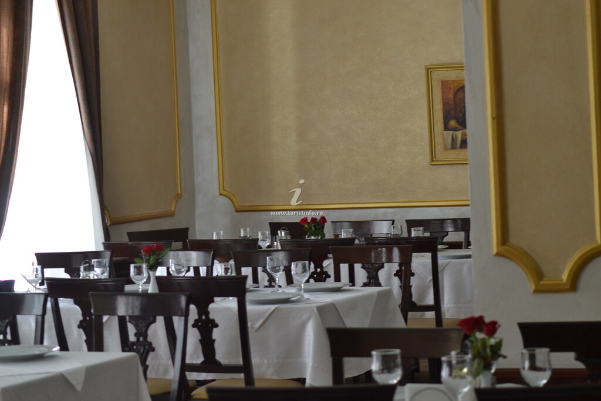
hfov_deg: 19.5
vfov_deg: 13.0
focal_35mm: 105
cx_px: 300
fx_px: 1753
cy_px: 200
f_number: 5.6
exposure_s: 1/25
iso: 125
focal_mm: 70
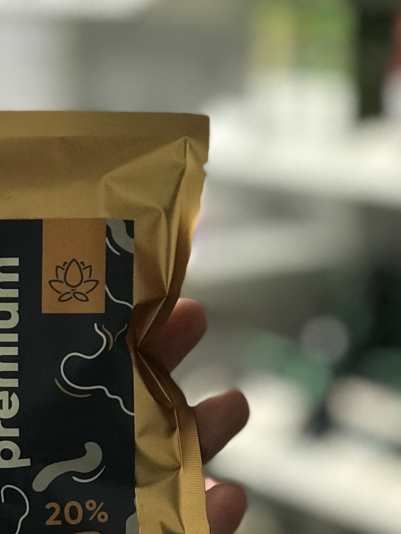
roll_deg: +1.1
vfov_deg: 18.0
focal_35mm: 109
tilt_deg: -13.1
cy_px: 362
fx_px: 1684
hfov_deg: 13.5
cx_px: 45
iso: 320
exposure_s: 1/50
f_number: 2.8
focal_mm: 6.6
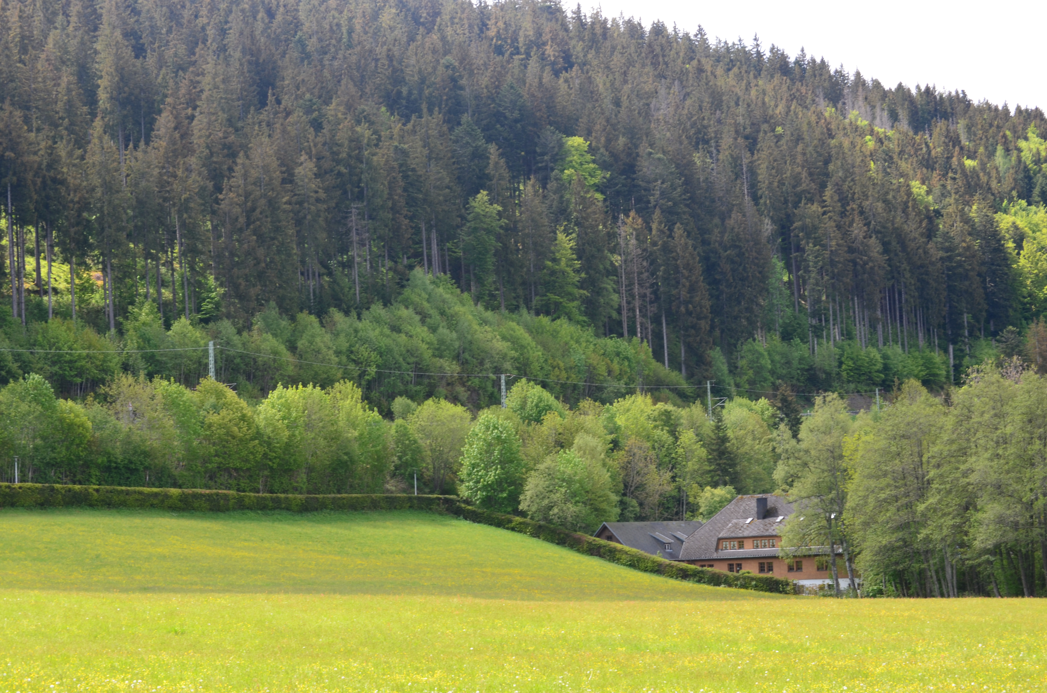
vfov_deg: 16.5
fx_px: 2394
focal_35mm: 82
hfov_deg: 24.7
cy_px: 346
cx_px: 524
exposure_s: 1/80
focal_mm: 55
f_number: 10
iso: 200
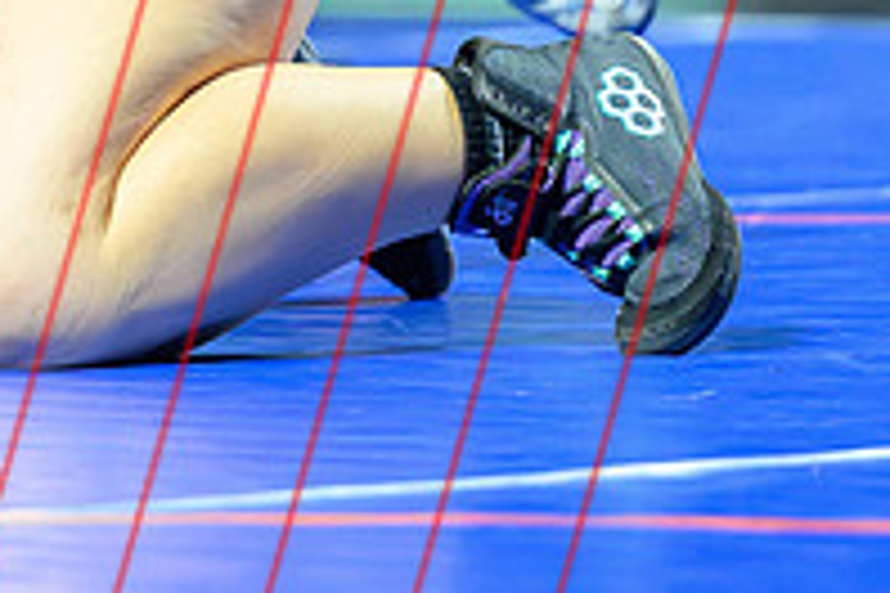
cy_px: -197
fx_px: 20814
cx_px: -222
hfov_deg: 2.4
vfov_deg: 1.6
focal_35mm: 842
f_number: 2.8
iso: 4000
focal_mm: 175
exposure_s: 1/800
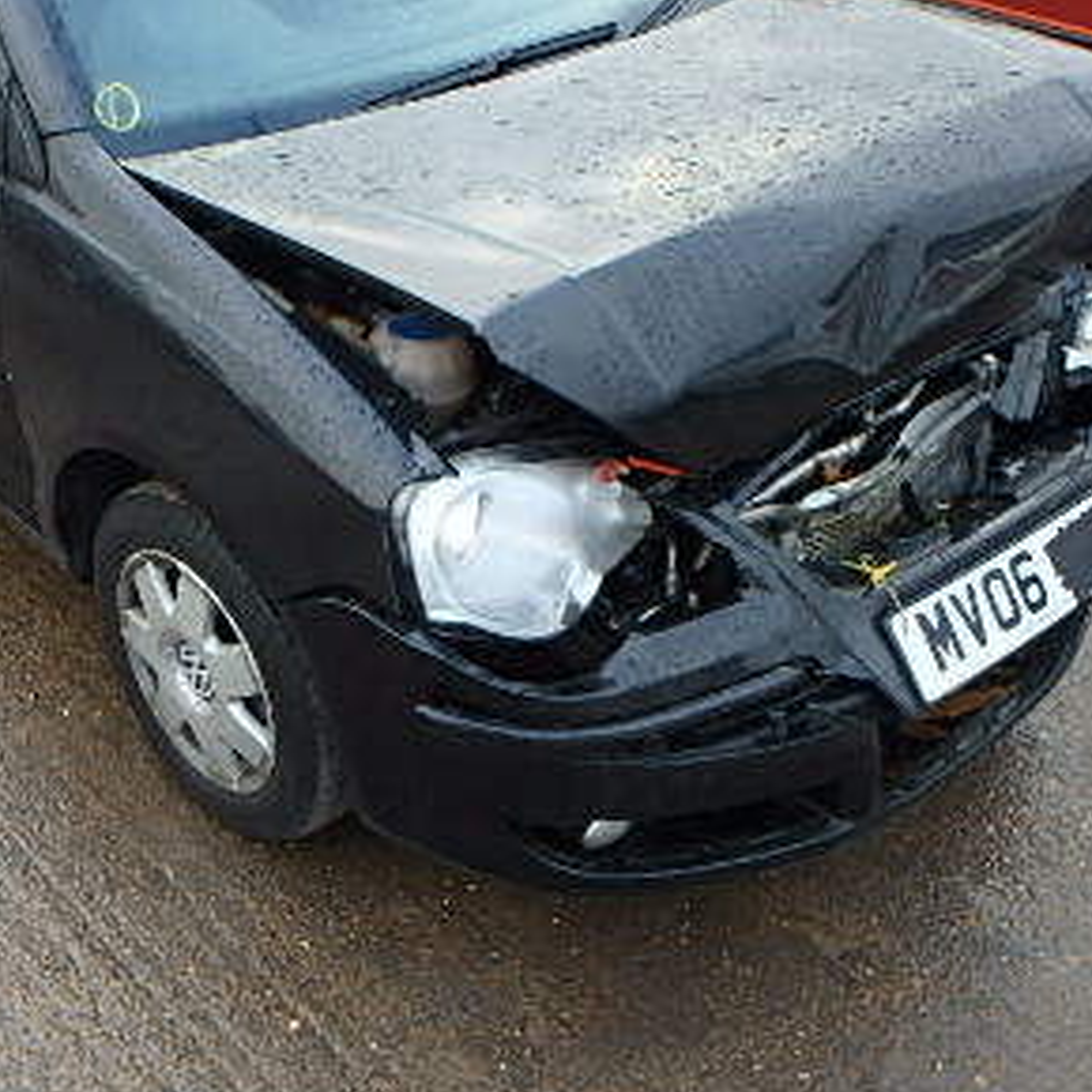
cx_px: 282
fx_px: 1463
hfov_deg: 39.9
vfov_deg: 40.8
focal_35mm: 41
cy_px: 474
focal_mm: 3.7
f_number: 3.5
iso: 125
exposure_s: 1/80
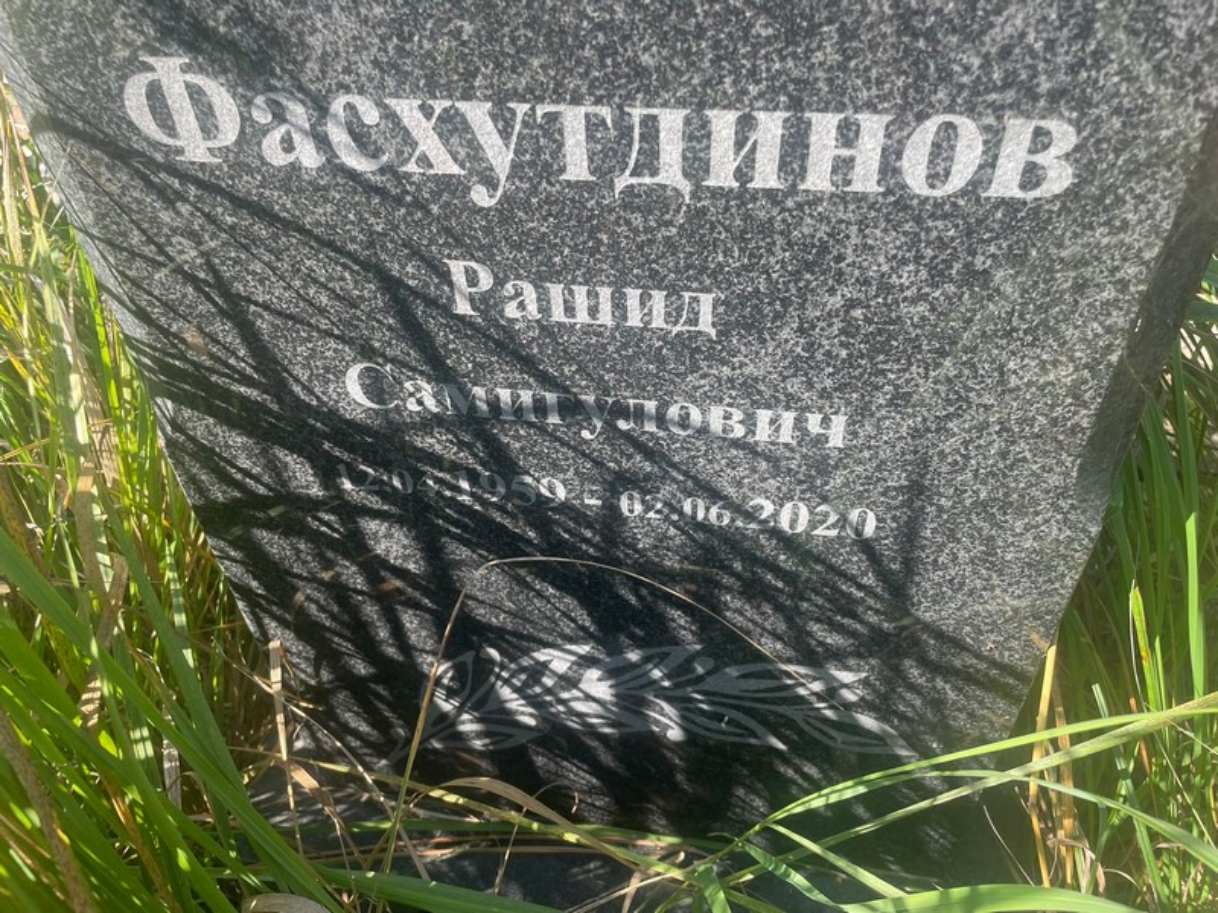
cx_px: 609
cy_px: 456
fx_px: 915
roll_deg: +3.3
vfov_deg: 53.1
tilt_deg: -40.4
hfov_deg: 67.3
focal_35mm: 26
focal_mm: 4.2
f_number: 1.6
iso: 32
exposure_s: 1/432
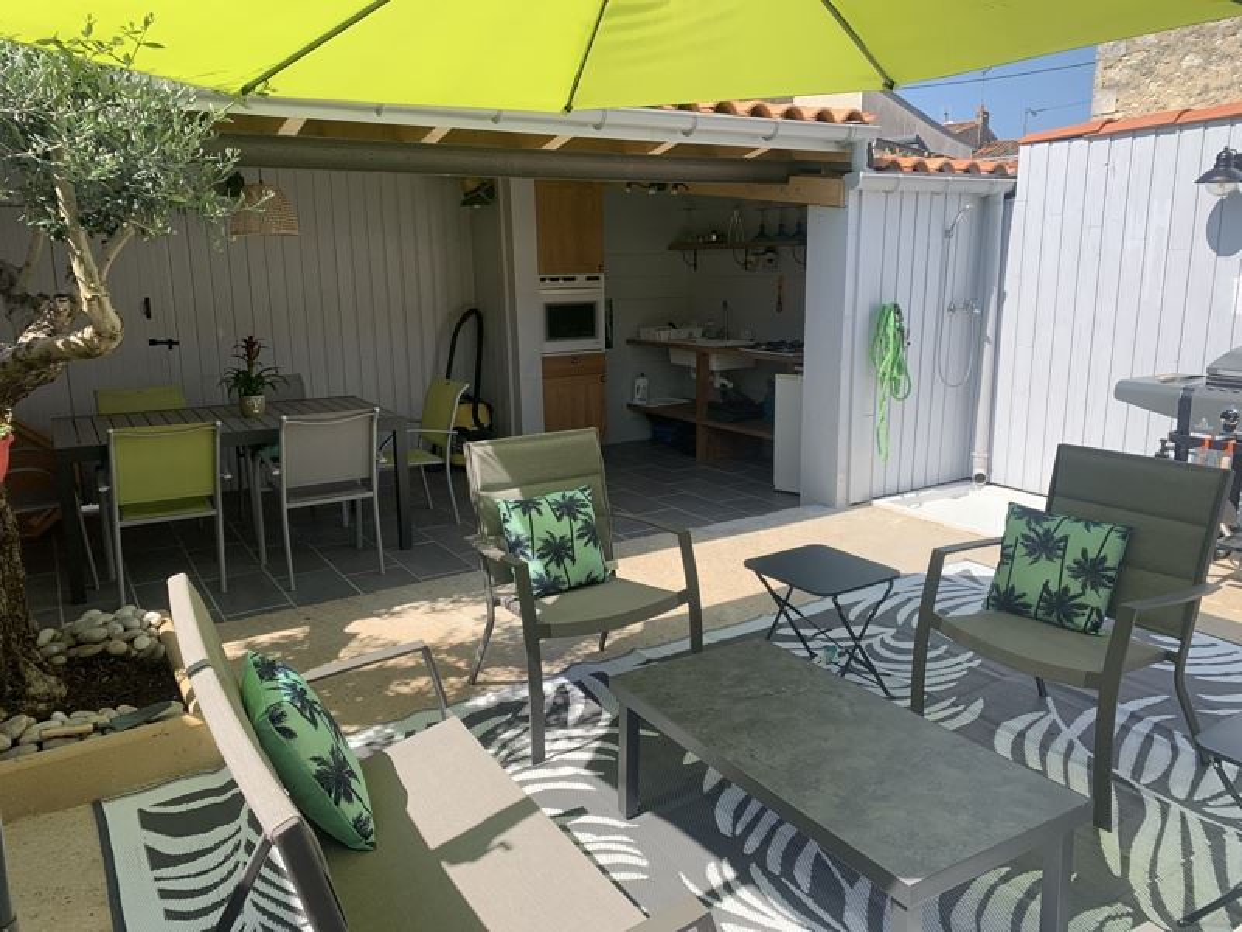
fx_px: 933
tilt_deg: -13.1
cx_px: 621
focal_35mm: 26
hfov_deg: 67.3
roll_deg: +0.6
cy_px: 466
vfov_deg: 53.1
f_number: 1.8
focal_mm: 4.25
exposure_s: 1/1490
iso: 25
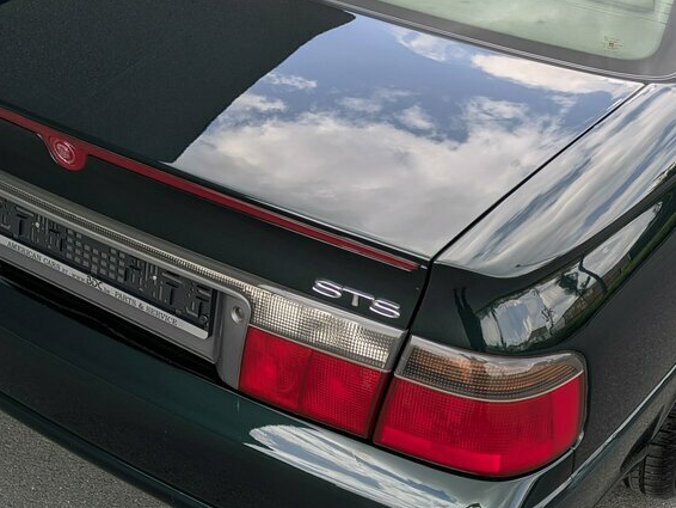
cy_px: 197
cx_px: 404
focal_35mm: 53
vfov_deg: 27.5
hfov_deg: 36.0
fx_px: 1035
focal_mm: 5.43
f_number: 1.89
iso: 42
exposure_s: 1/395
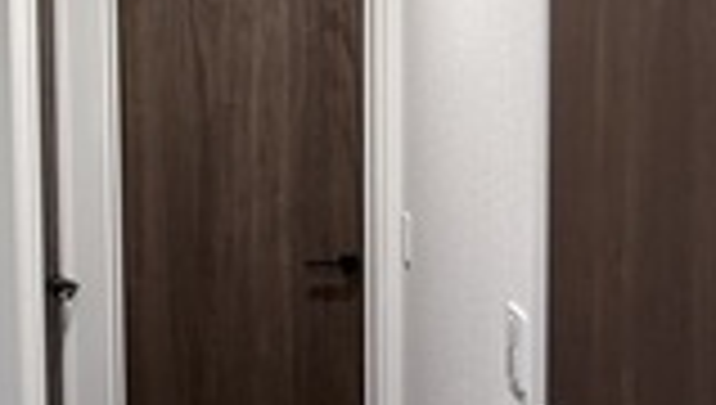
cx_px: 248
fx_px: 875
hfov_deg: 44.0
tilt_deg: -3.1
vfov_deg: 25.9
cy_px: 117
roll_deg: +0.3
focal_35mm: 46
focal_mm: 2.22
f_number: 2.2
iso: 250
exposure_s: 1/50
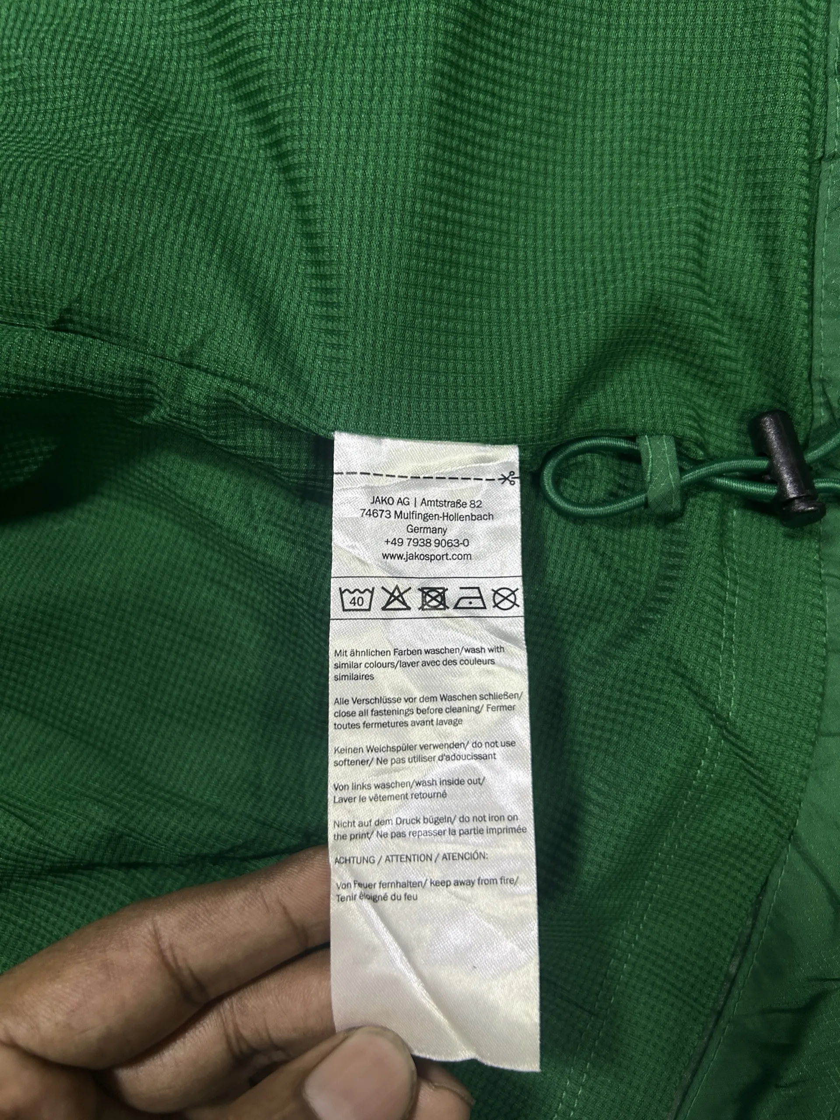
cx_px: 420
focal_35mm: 26
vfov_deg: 67.3
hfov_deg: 53.1
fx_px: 841
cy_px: 560
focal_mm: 5.7
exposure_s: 1/50
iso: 160
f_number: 1.5
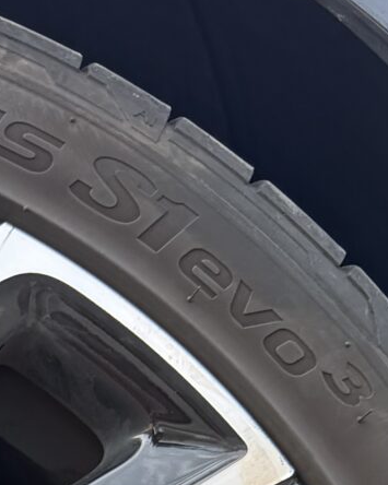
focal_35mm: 135
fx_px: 1938
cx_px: -392
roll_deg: -1.2
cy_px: 967
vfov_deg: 12.6
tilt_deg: -7.8
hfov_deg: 10.5
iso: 80
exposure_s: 1/464
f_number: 1.78
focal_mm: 6.76
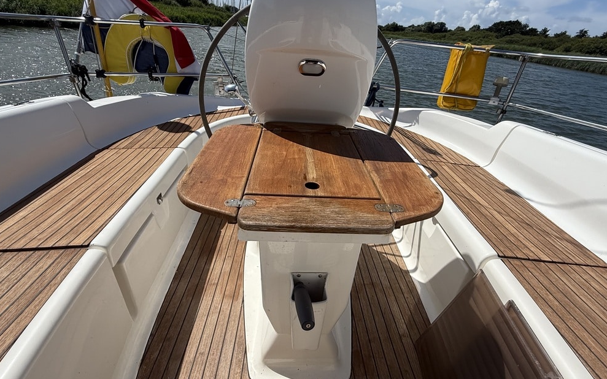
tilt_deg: -27.2
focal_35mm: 18
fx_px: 298
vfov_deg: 65.0
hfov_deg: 91.1
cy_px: 182
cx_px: 311
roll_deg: -7.1
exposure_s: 1/3891
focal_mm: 2.22
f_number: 2.2
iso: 50
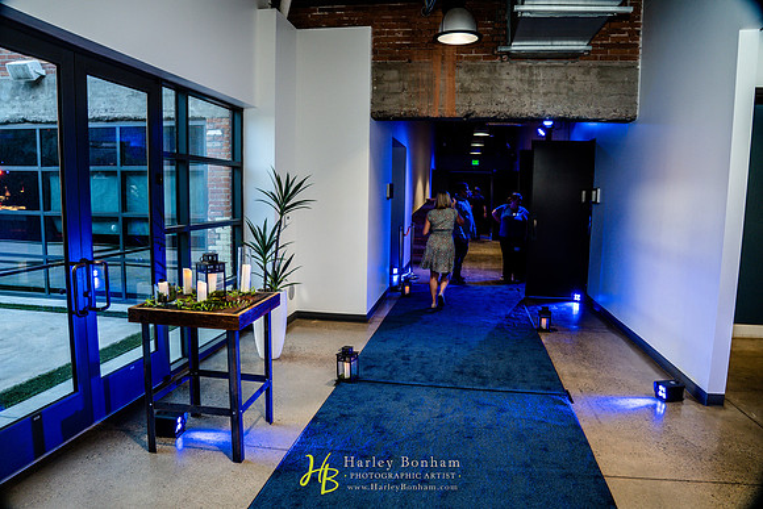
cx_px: 382
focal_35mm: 24
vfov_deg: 53.2
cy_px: 254
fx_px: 509
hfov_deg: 73.7
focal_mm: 24
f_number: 4
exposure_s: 1/100
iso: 800
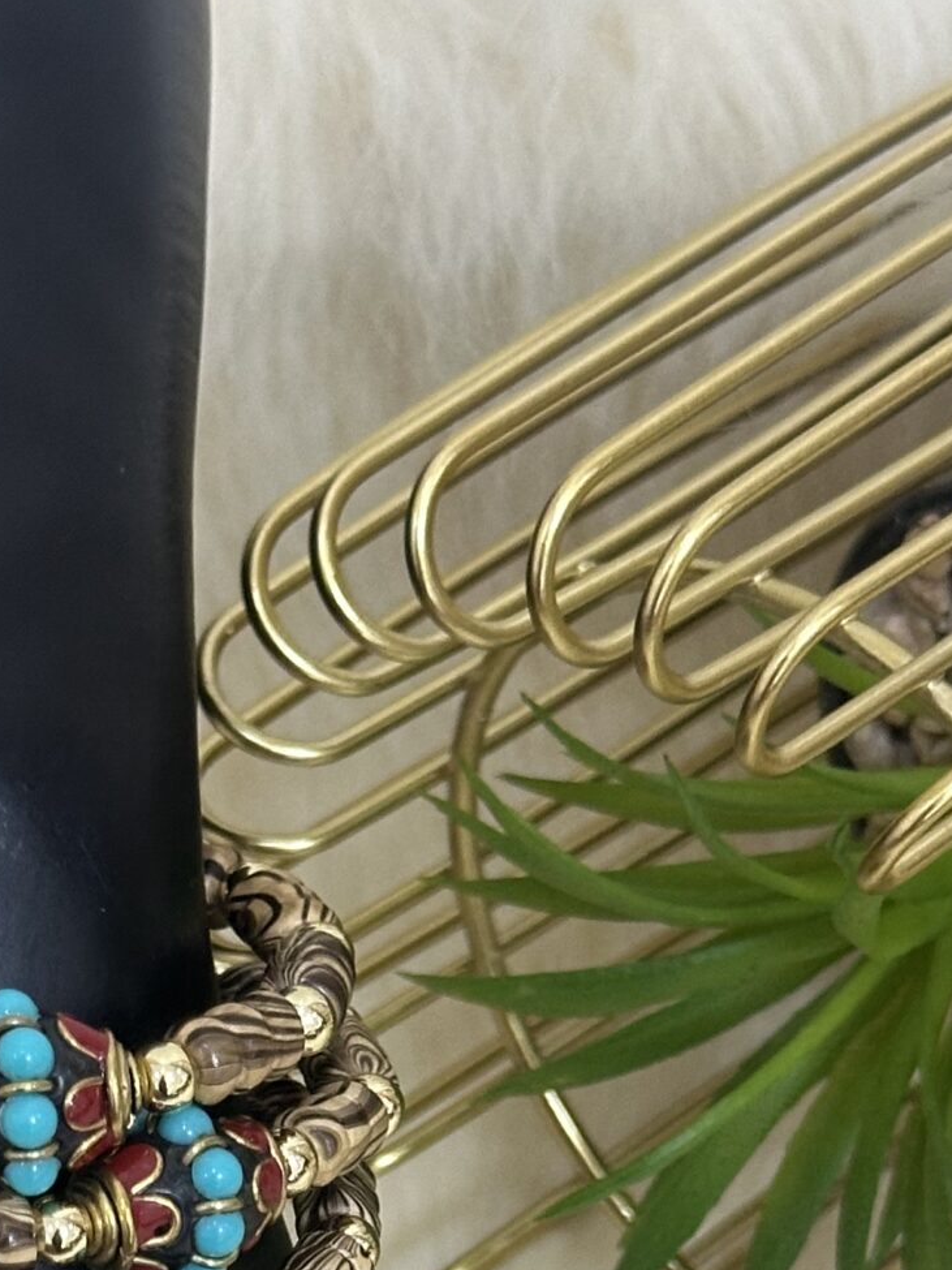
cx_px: 275
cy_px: 1489
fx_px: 4621
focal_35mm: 126
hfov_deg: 11.7
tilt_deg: -58.5
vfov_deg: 15.1
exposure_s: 1/60
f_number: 1.78
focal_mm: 6.86
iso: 200
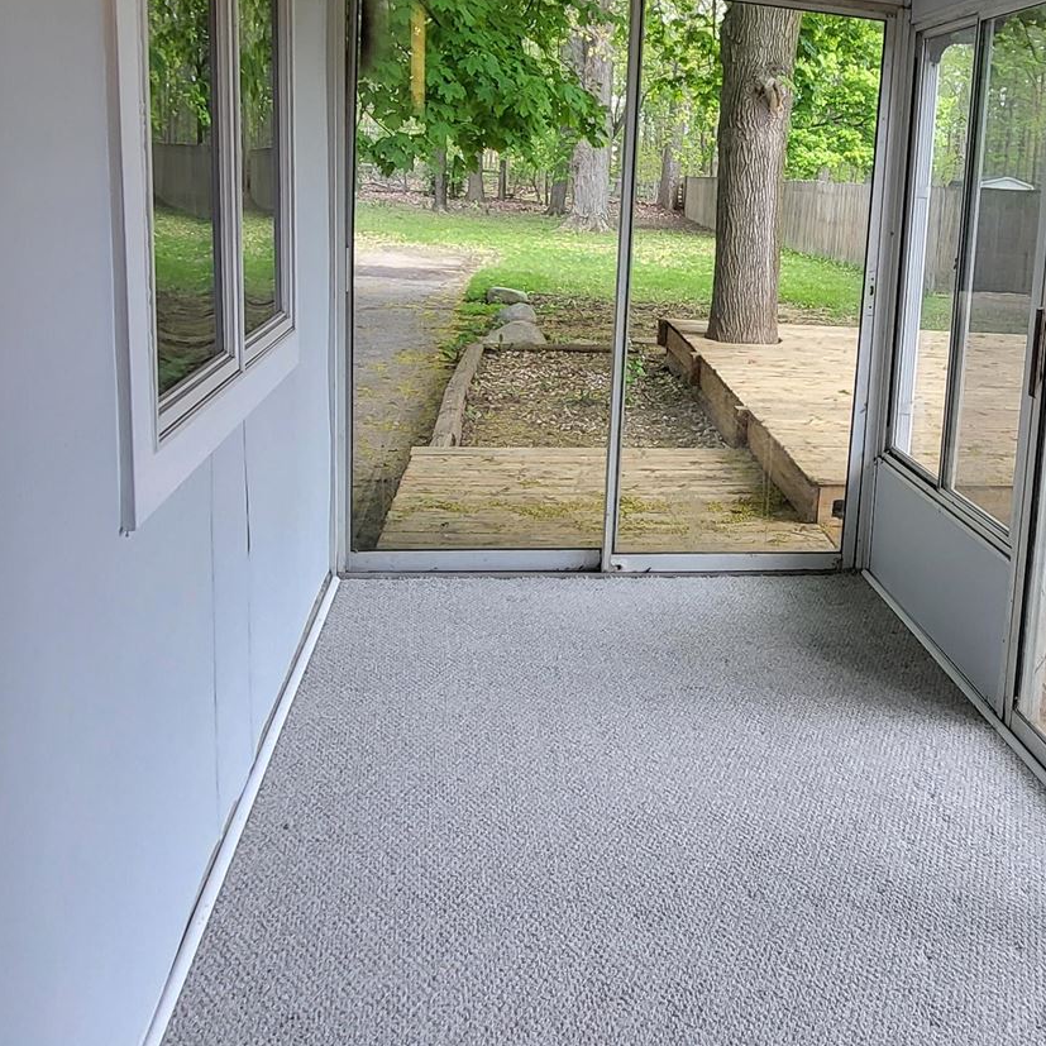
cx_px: 864
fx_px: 1094
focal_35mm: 32
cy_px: 410
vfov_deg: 50.7
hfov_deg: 47.7
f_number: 2.2
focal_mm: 1.74
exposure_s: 1/120
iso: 40
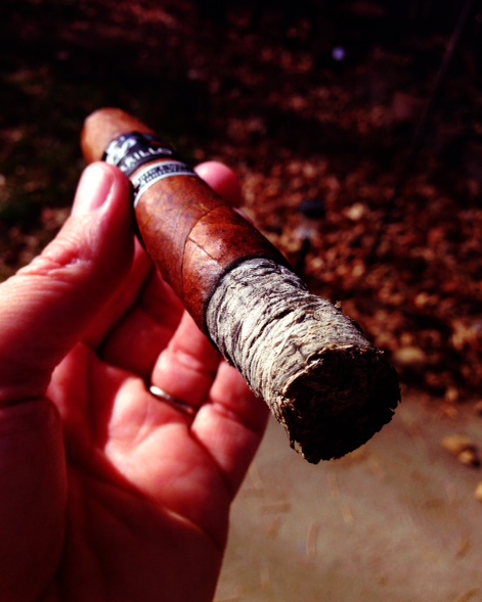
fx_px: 624
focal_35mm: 35
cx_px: 243
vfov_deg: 51.5
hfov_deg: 42.2
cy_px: 324
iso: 50
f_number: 2.4
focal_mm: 4.13
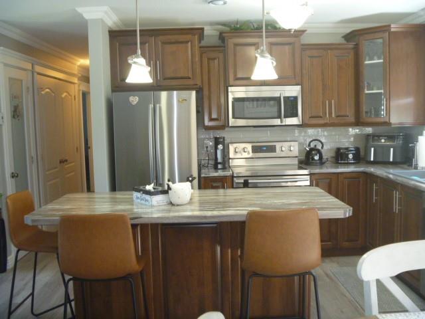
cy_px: 160
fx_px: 430
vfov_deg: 40.7
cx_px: 212
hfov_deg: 52.6
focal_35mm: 35
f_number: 3.5
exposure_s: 1/30
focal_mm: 6.3
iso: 320
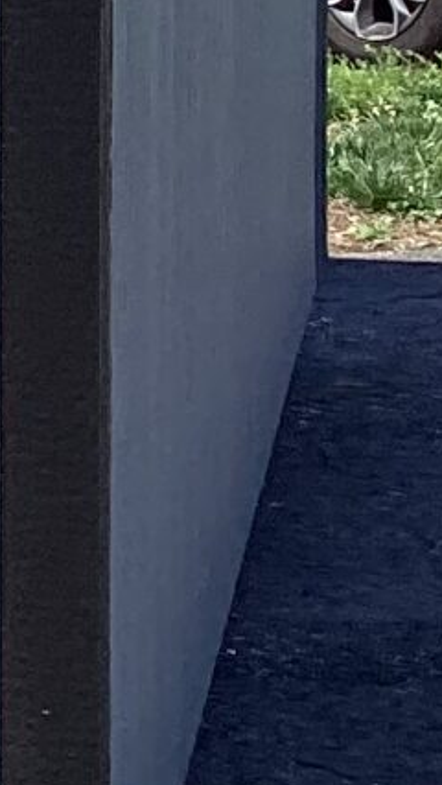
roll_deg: -0.1
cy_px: -162
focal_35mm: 203
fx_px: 4225
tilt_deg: -1.0
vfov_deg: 10.4
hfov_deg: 5.4
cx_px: -1125
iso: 25
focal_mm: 3.3
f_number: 2.4
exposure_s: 1/1072
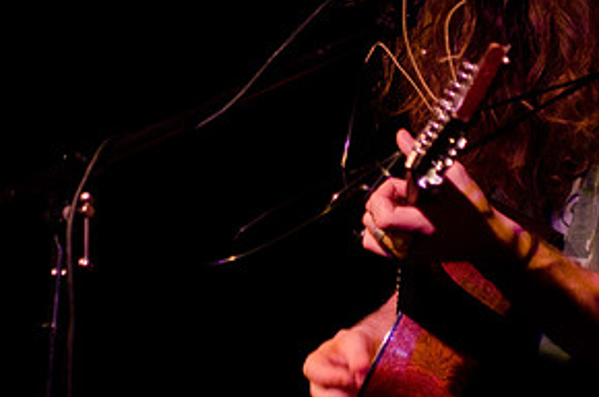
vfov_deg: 6.5
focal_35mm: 210
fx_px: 3486
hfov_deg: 9.8
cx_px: 269
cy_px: 58
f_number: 2.8
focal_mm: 70
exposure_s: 1/60
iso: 1600
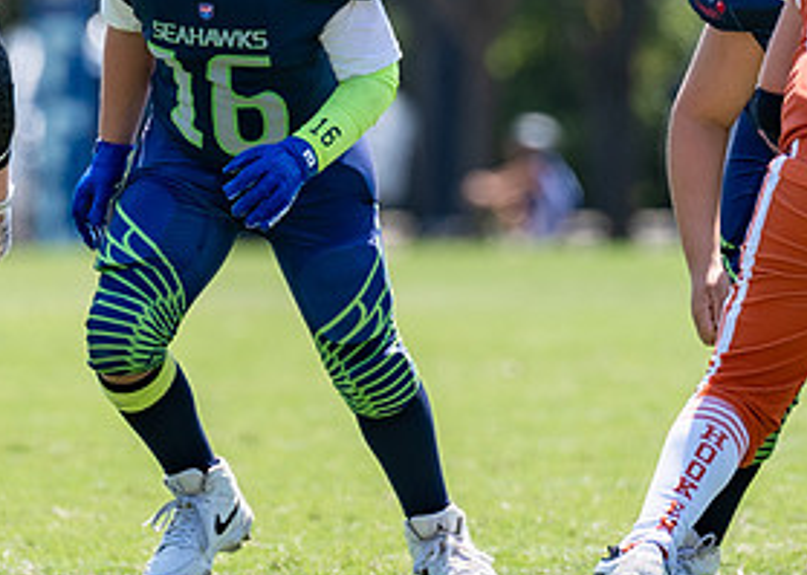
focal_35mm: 884
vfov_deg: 1.6
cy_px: -32
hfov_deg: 2.3
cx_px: 320
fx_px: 20251
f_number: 3.2
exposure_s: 1/1250
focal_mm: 200
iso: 100
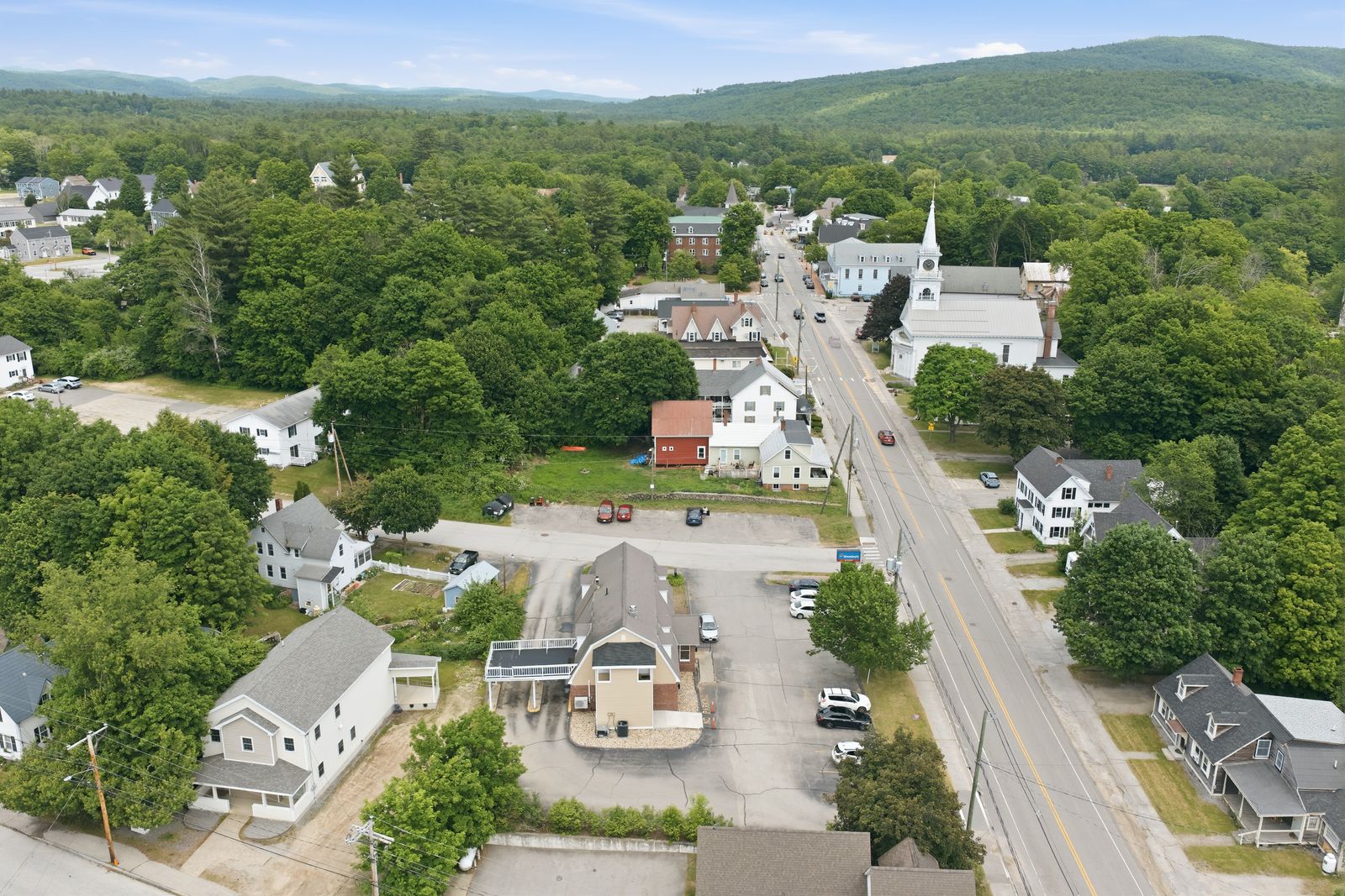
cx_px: 672
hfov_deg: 65.5
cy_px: 448
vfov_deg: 46.4
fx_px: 1046
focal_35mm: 28
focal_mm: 14.4
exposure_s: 1/500
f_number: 2.8
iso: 100
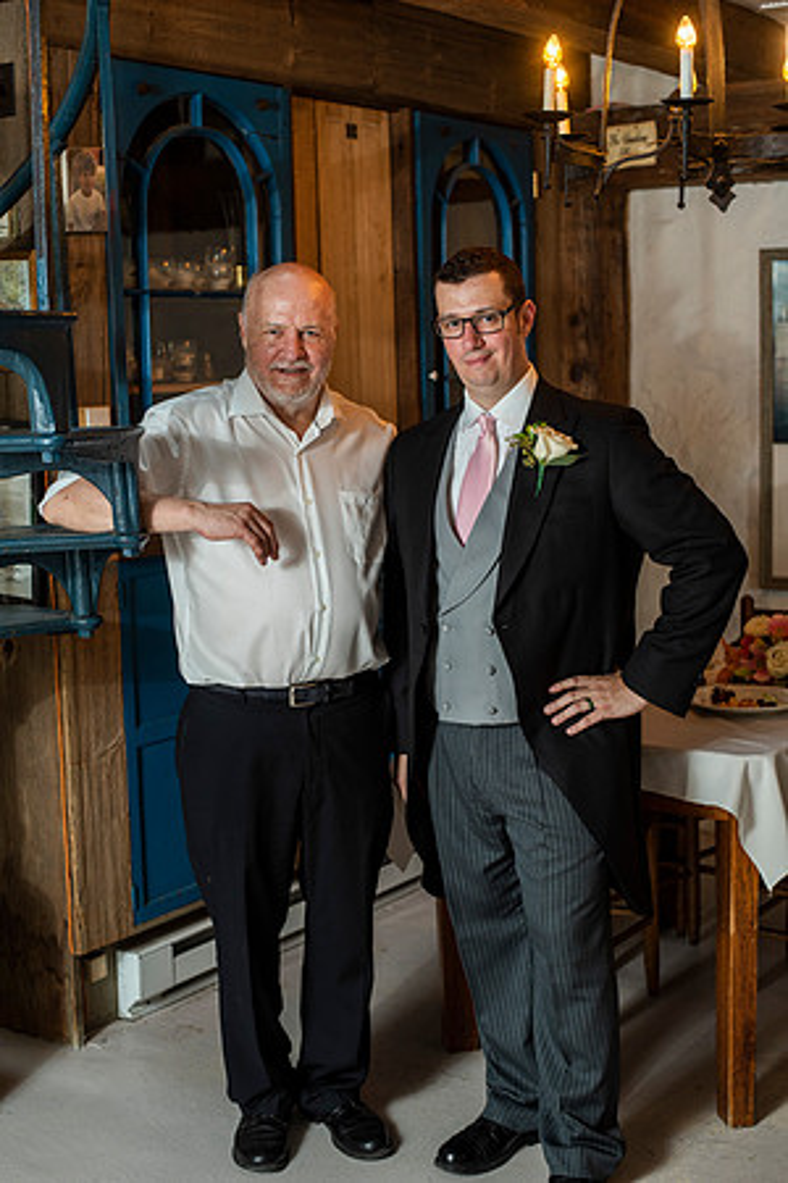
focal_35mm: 50
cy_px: 592
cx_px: 394
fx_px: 1642
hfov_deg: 27.0
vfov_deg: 39.6
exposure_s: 1/80
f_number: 3.5
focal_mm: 50
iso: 500
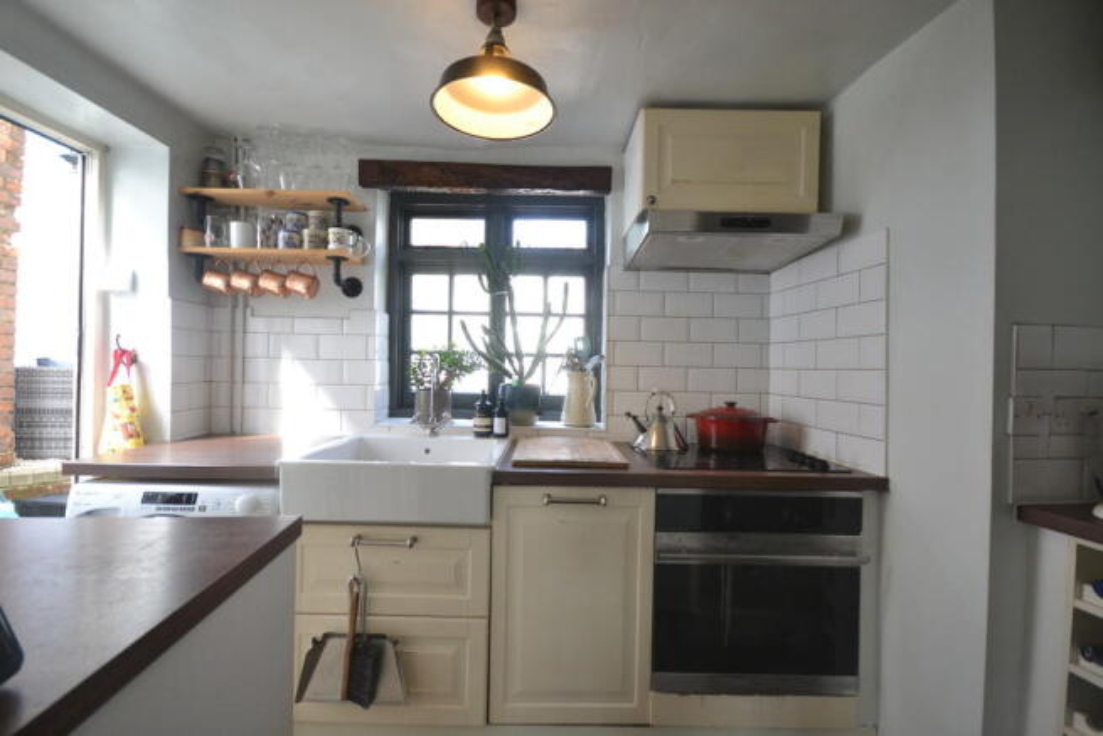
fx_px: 460
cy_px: 368
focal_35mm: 15
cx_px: 552
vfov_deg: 77.4
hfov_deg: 100.4
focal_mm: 10
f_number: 4
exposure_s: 1/125
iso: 800
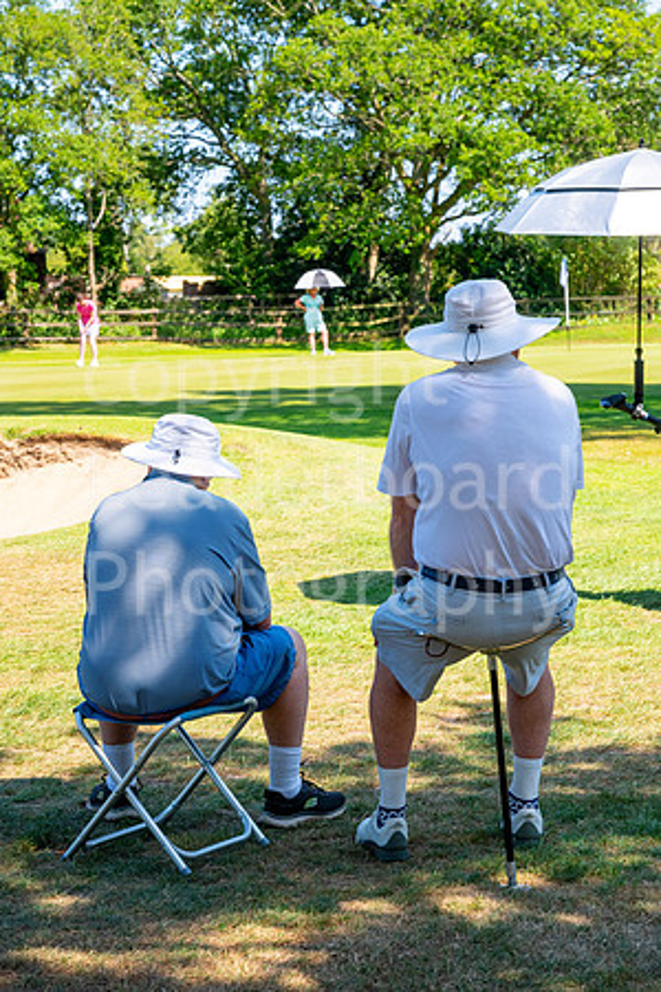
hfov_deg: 18.4
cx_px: 330
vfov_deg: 27.3
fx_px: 2038
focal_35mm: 74
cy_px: 496
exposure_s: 1/800
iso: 400
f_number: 8
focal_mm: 74
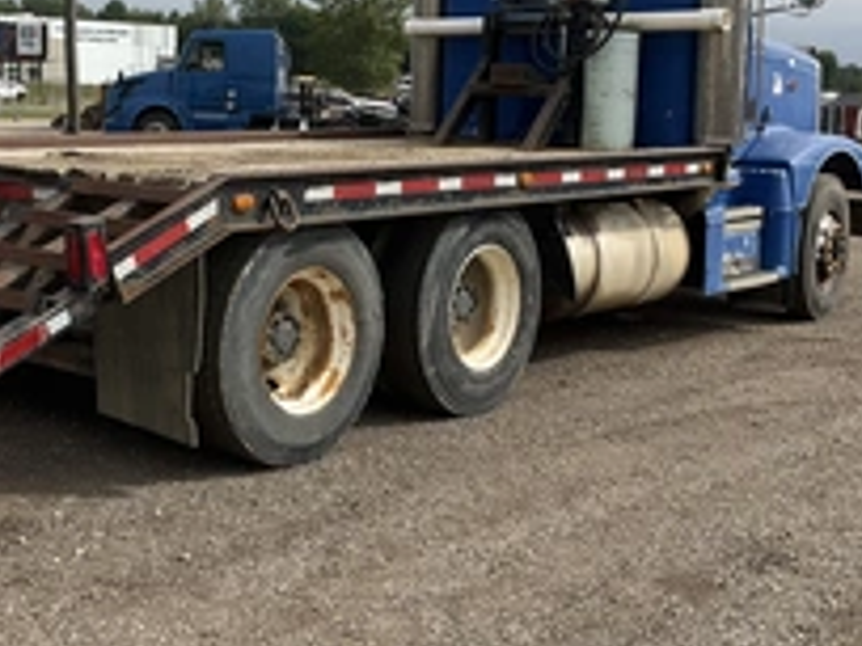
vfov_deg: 25.5
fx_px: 1419
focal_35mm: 57
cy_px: 198
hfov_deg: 33.4
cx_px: 258
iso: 25
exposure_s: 1/2141
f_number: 1.8
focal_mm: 3
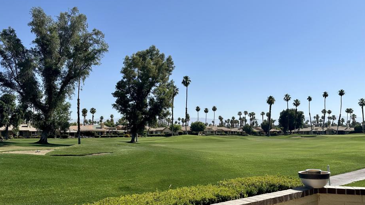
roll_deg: +0.8
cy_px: 127
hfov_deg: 66.1
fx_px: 281
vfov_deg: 39.9
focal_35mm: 29
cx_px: 187
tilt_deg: +1.6
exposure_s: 1/6623
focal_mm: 6.86
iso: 80
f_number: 1.78
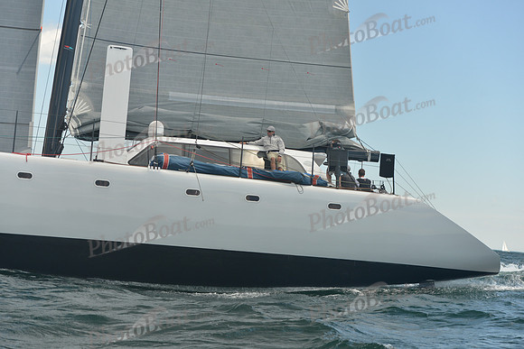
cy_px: 174
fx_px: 1019
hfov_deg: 28.8
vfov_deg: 19.5
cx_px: 262
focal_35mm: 70
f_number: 4.5
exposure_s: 1/800
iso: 400
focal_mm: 70
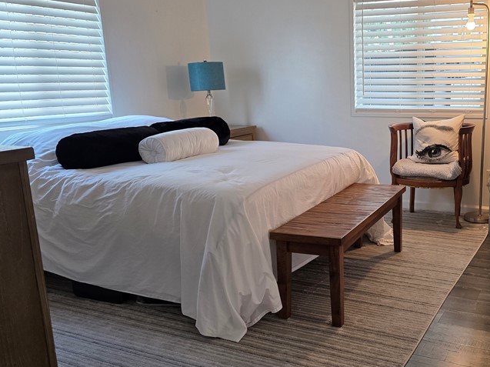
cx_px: 351
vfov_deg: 38.6
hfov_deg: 48.7
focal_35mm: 37
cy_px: 189
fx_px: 523
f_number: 1.7
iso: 200
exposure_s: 1/120
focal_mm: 6.3
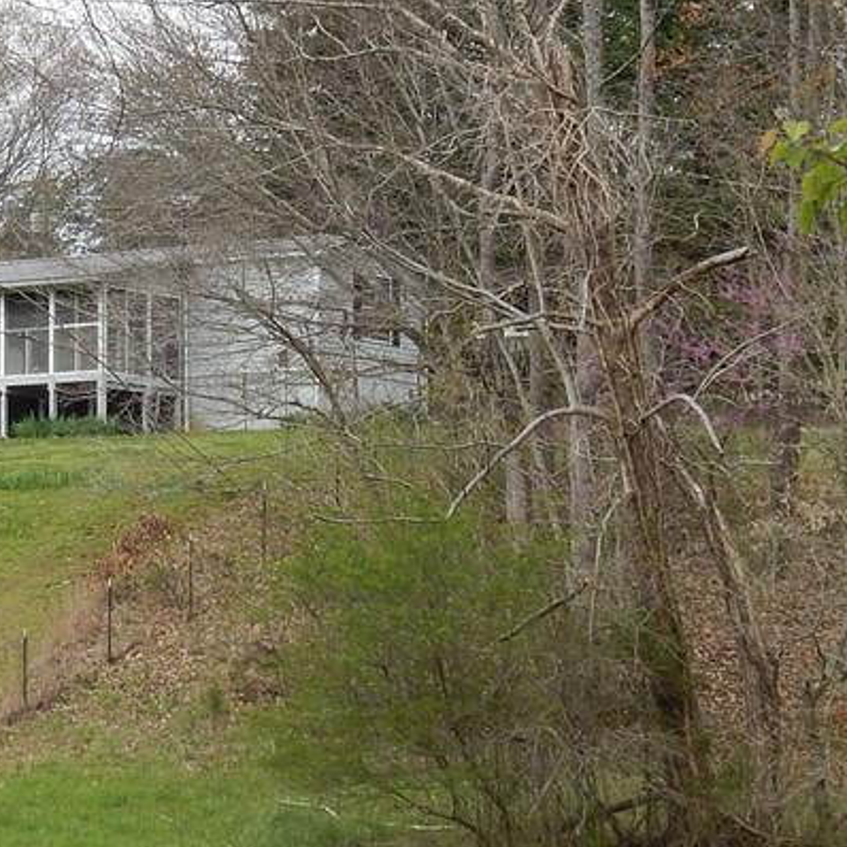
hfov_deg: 10.9
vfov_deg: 11.1
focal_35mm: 157
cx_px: -151
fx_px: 4346
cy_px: 506
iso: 125
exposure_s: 1/320
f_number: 4.1
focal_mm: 12.3
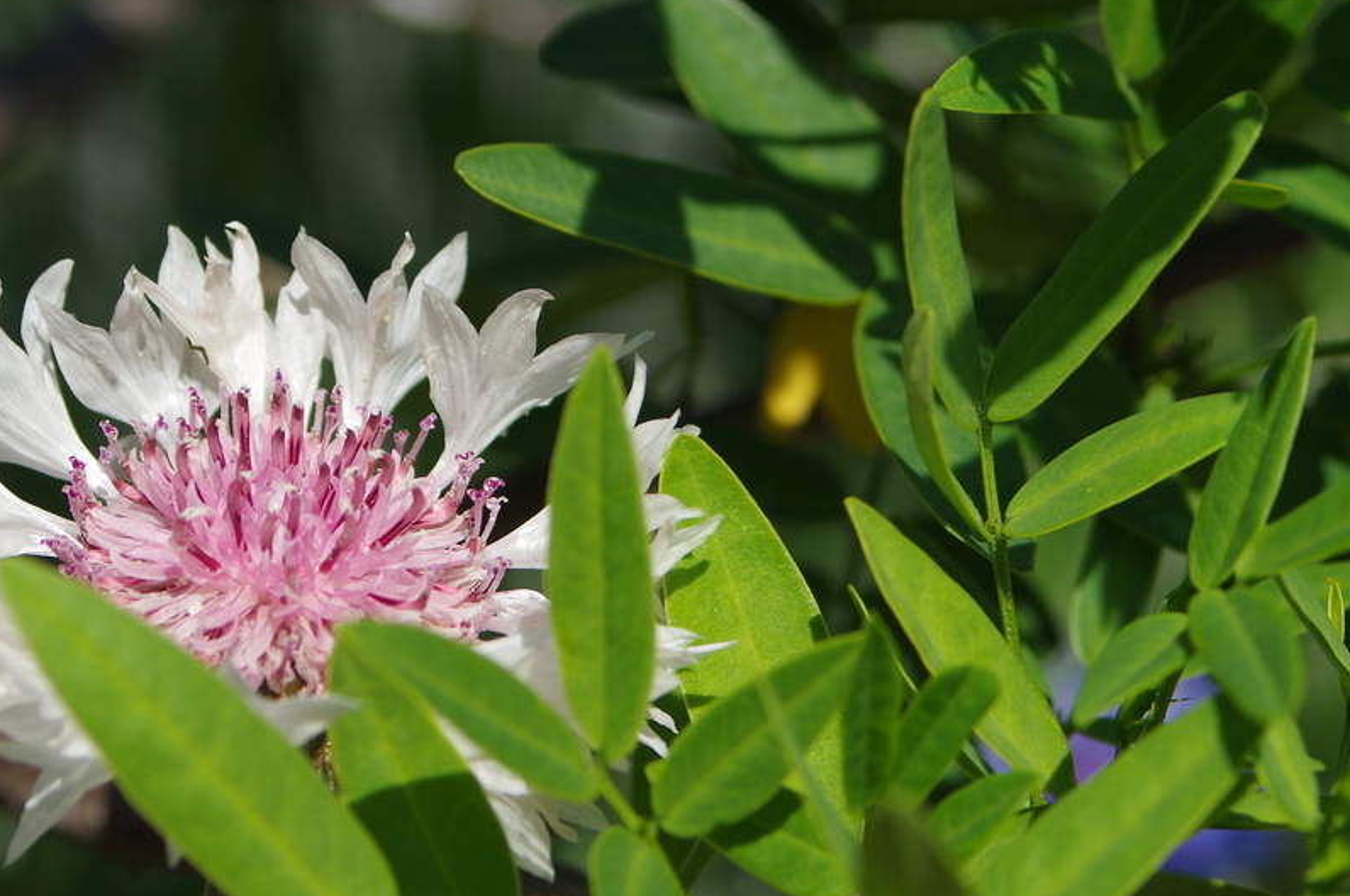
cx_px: 714
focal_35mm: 113
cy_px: 610
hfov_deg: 18.1
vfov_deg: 12.1
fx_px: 4231
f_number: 6.3
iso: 100
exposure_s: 1/250
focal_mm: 50
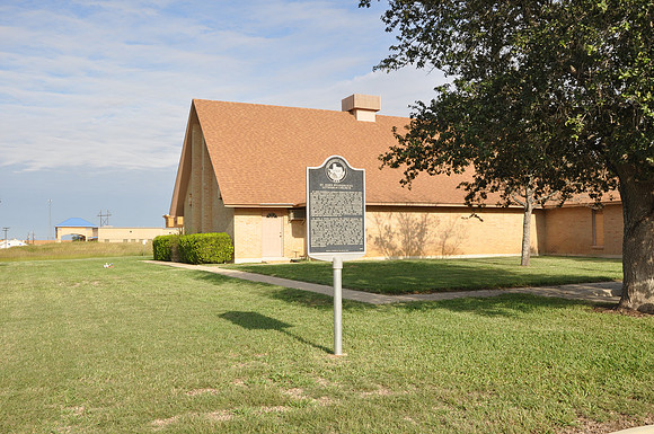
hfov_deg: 57.3
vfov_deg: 39.9
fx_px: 599
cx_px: 327
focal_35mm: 33
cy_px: 217
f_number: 8
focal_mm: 22
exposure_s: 1/250
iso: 200
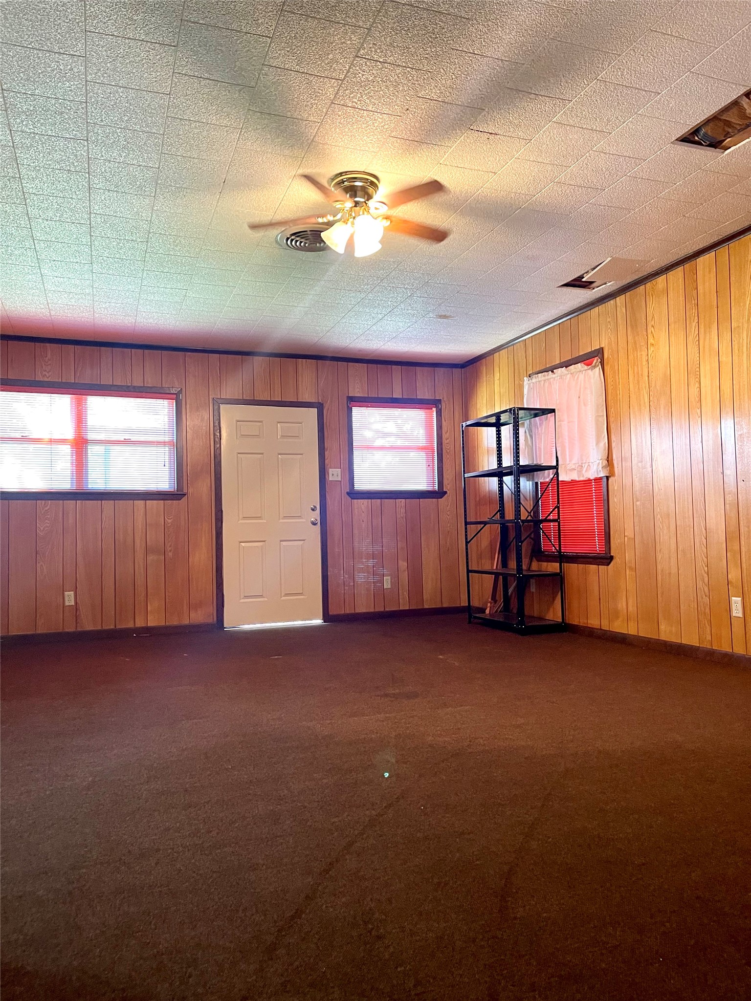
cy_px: 500
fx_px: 723
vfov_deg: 69.4
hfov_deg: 54.9
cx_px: 376
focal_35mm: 25
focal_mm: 5.1
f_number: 1.6
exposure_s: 1/40
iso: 400
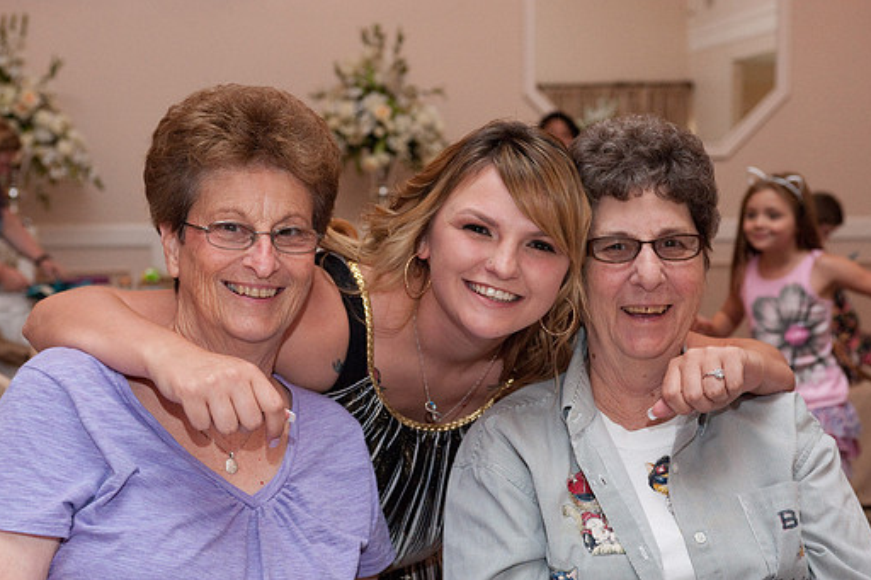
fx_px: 1645
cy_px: 327
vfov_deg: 20.0
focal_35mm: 68
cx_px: 447
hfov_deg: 29.7
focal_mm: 60
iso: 3200
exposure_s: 1/125
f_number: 5.6
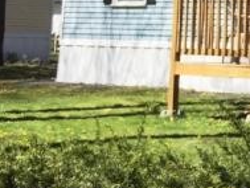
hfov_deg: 10.4
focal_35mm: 157
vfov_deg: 9.3
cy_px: -46
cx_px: 652
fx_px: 1135
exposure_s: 1/1582
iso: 32
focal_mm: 4.15
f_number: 2.2
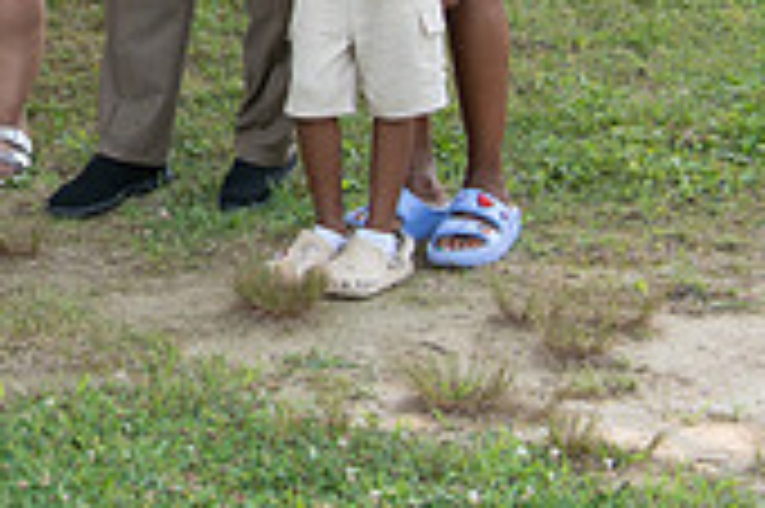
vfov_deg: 8.5
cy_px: -330
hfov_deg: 12.4
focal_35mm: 157
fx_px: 3333
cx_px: -392
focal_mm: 44
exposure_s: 1/400
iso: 800
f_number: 6.3
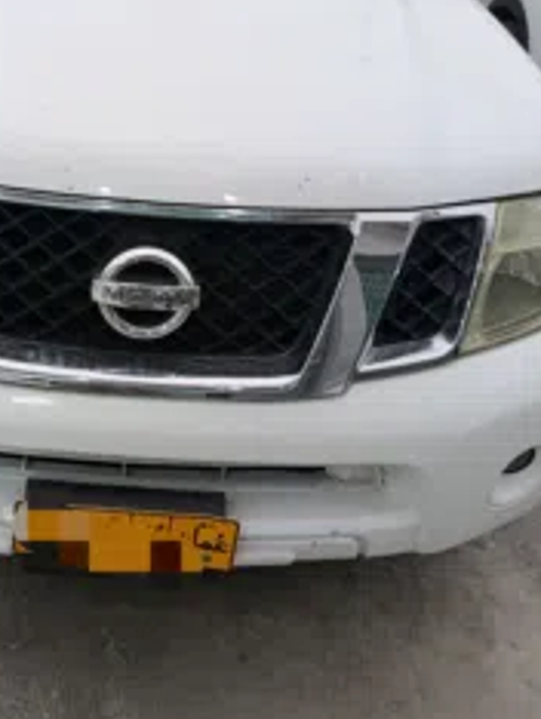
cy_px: 295
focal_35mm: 41
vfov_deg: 45.5
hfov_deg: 34.3
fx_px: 853
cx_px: 120
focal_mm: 5.24
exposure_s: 1/100
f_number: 1.7
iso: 438
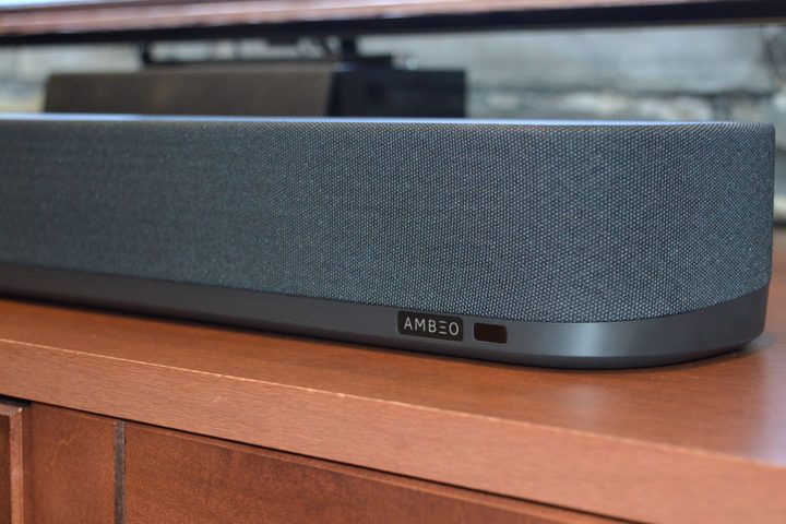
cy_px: 262
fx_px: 1310
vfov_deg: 22.6
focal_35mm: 60
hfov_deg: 33.4
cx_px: 393
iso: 800
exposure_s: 1/30
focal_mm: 40
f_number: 5
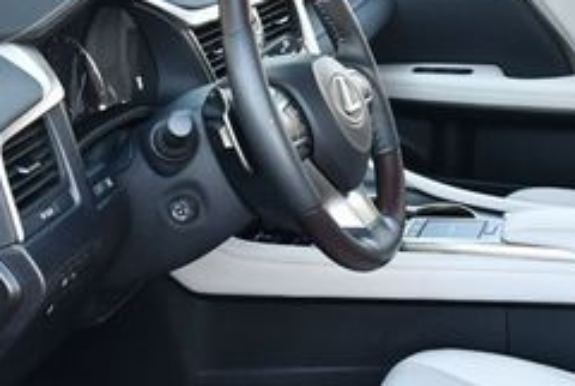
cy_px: 326
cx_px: 417
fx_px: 1536
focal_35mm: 96
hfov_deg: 21.1
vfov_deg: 14.2
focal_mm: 18
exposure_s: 1/250
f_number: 3.5
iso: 800
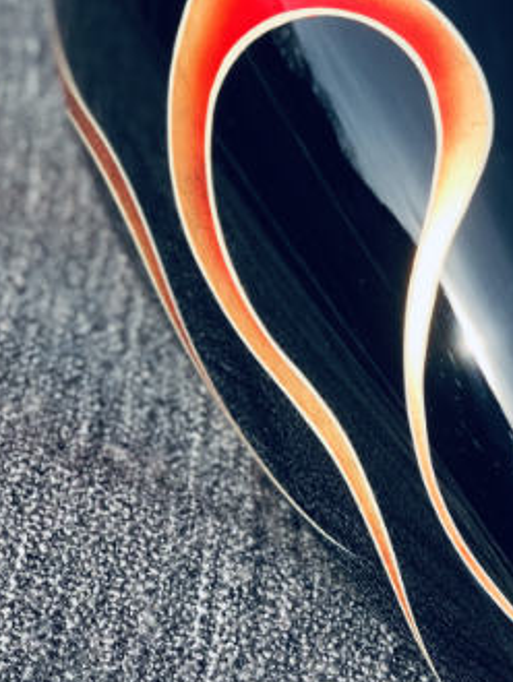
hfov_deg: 11.7
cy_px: 262
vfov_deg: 15.6
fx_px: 2487
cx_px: 513
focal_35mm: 126
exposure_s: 1/284
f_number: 2.4
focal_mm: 6
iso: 16
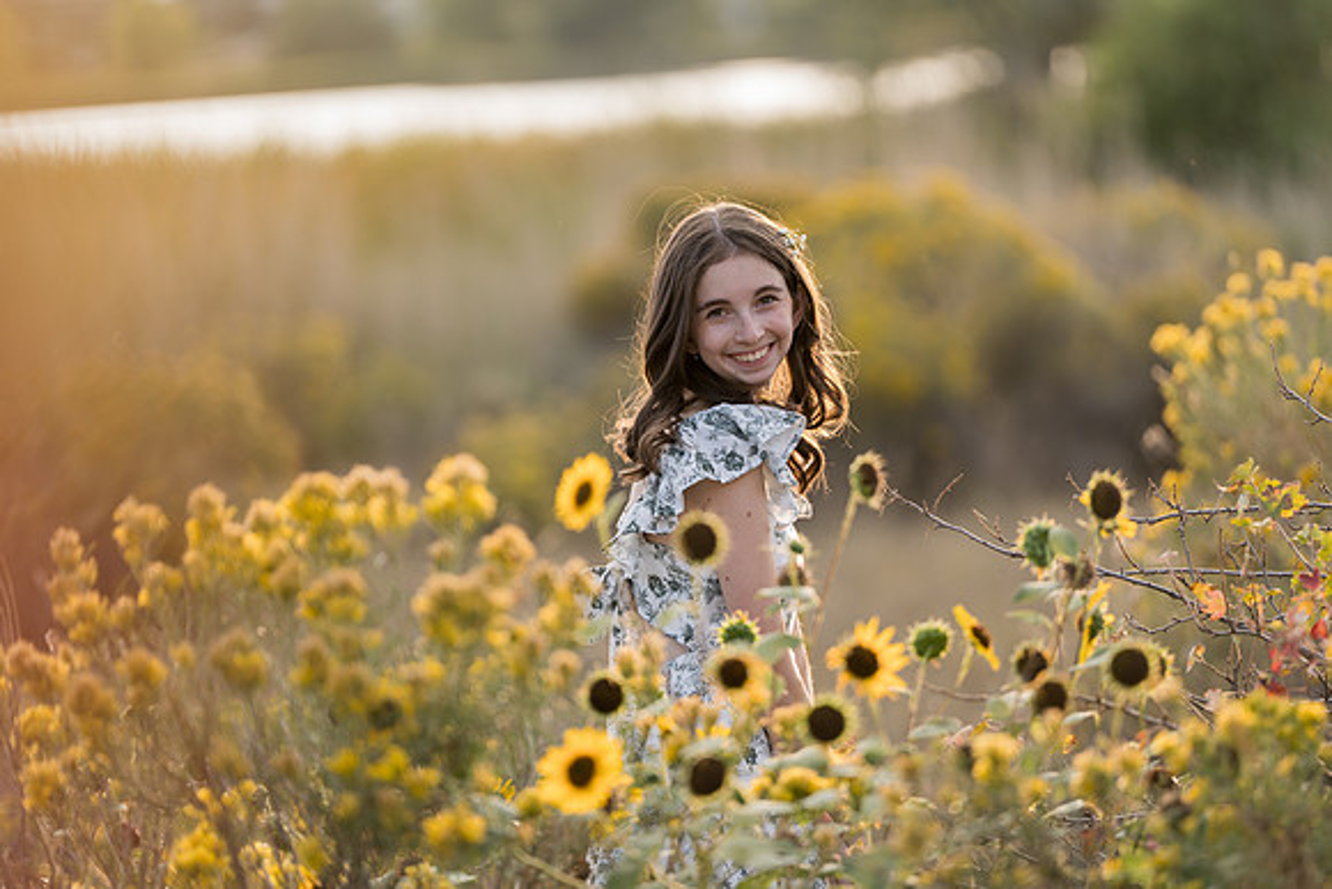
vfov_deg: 6.9
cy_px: 444
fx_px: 7401
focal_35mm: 200
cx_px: 666
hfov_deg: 10.3
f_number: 2.8
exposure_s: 1/200
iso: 160
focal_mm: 200
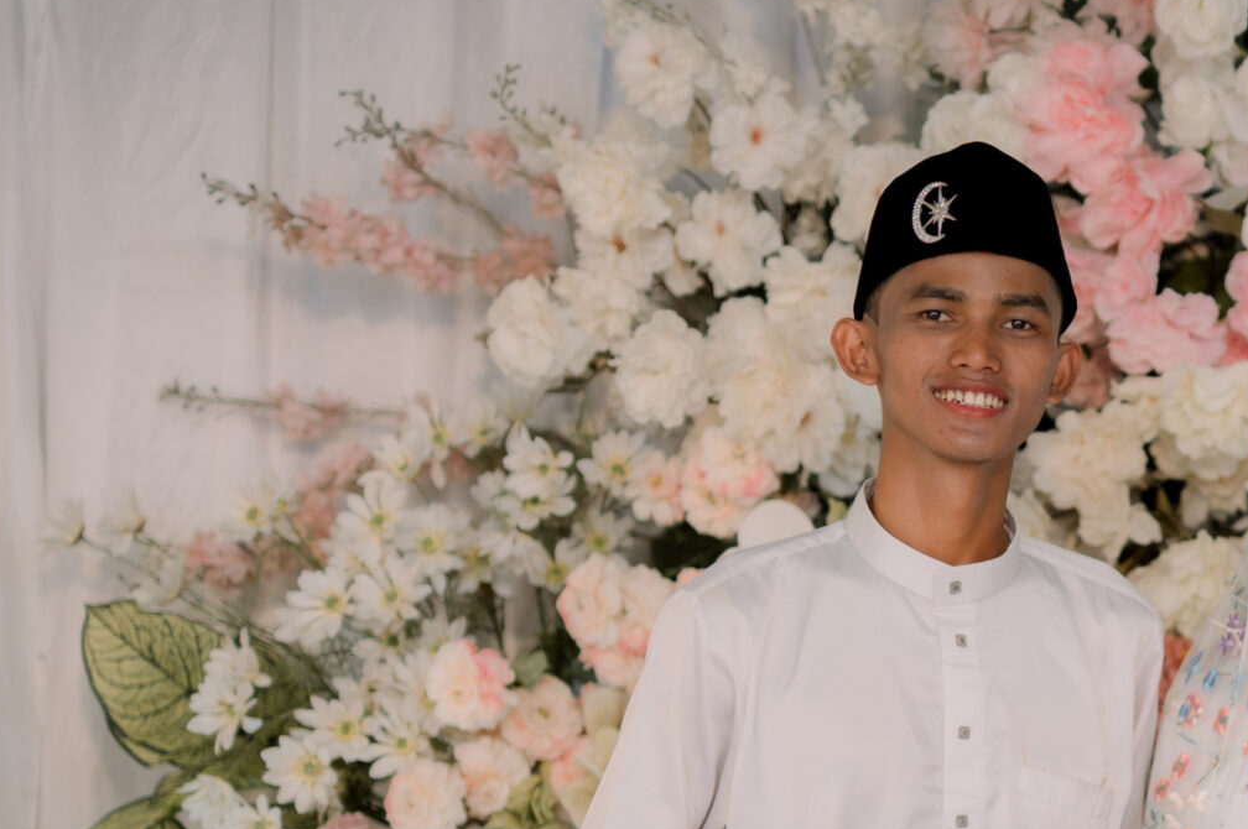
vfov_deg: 10.7
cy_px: 838
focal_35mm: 127
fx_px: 4398
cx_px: 1101
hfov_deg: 16.0
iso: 100
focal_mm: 50
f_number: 1.4
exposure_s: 1/200
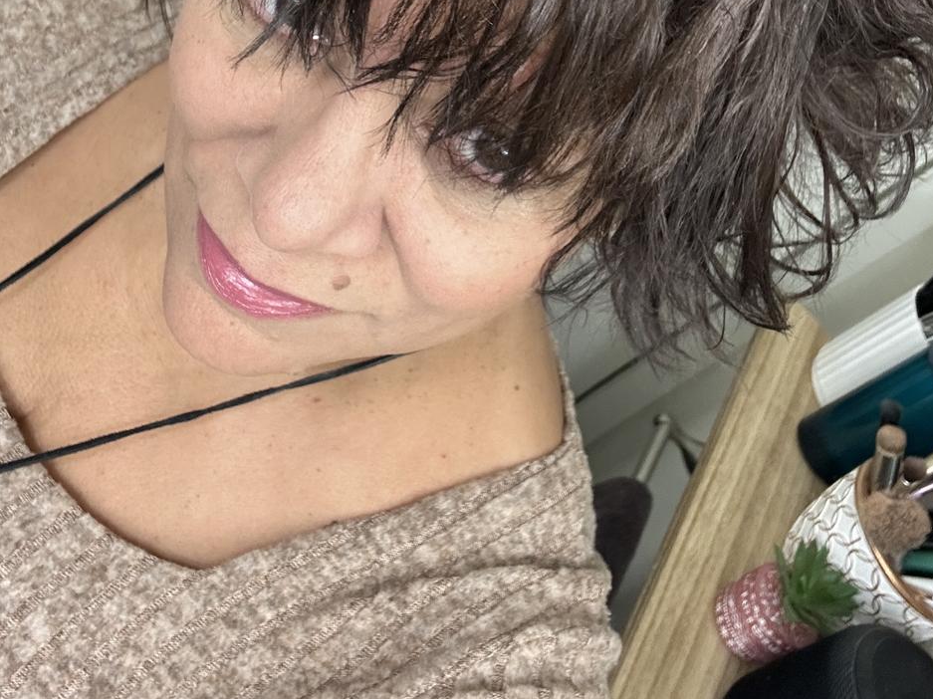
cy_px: 103
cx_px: 477
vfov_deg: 33.7
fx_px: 1105
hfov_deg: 45.8
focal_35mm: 41
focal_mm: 2.69
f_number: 1.9
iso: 160
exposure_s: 1/60
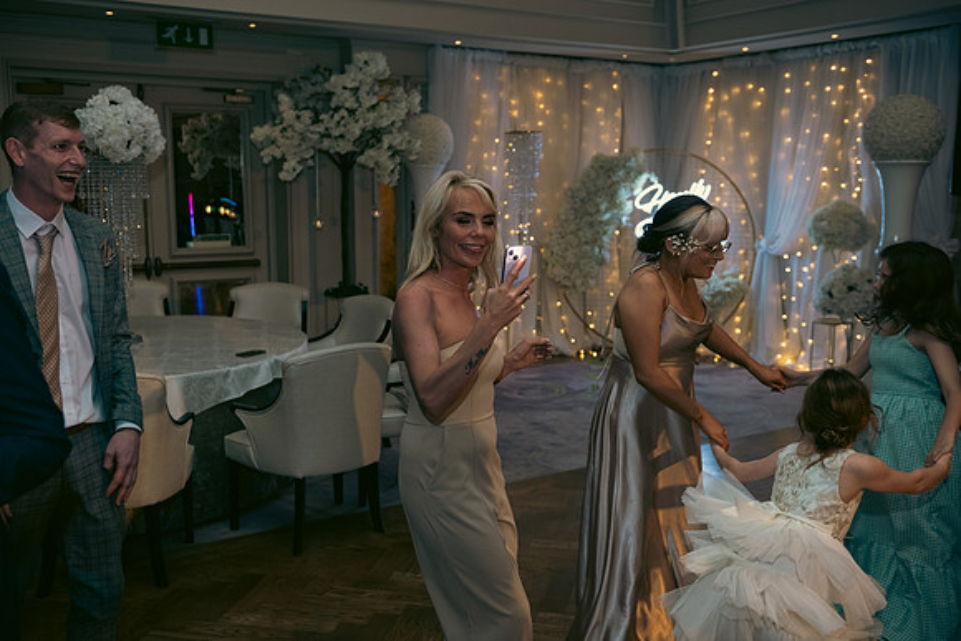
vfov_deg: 35.1
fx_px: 1015
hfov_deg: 50.7
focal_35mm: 38
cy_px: 320
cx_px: 480
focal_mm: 38
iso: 640
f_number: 3.5
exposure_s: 1/160
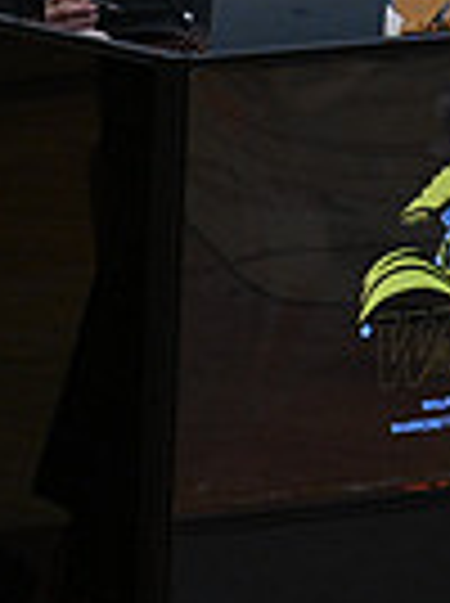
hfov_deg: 2.0
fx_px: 12711
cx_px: 1287
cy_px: -164
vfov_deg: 2.7
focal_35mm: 731
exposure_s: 1/400
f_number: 4
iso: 4000
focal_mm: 175
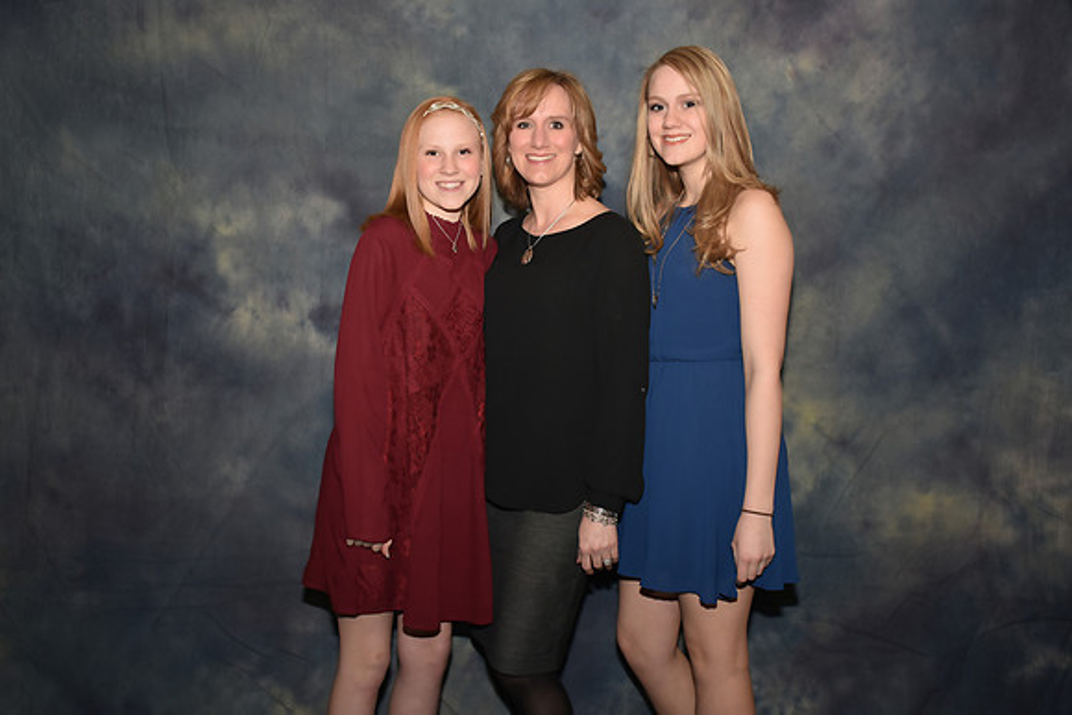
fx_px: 1072
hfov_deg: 53.1
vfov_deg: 36.9
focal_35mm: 36
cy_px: 358
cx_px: 536
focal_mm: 24
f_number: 5
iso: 200
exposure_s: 1/60
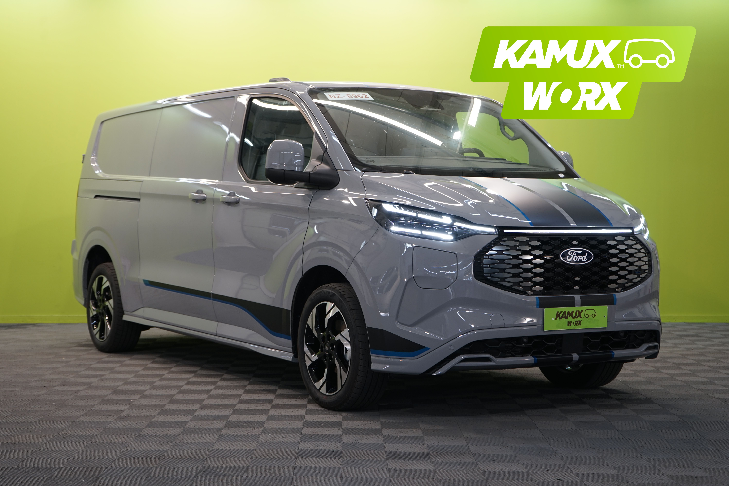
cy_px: 243
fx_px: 1235
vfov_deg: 22.3
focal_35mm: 61
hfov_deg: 32.9
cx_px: 364
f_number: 5.6
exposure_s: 1/20
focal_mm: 61
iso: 250
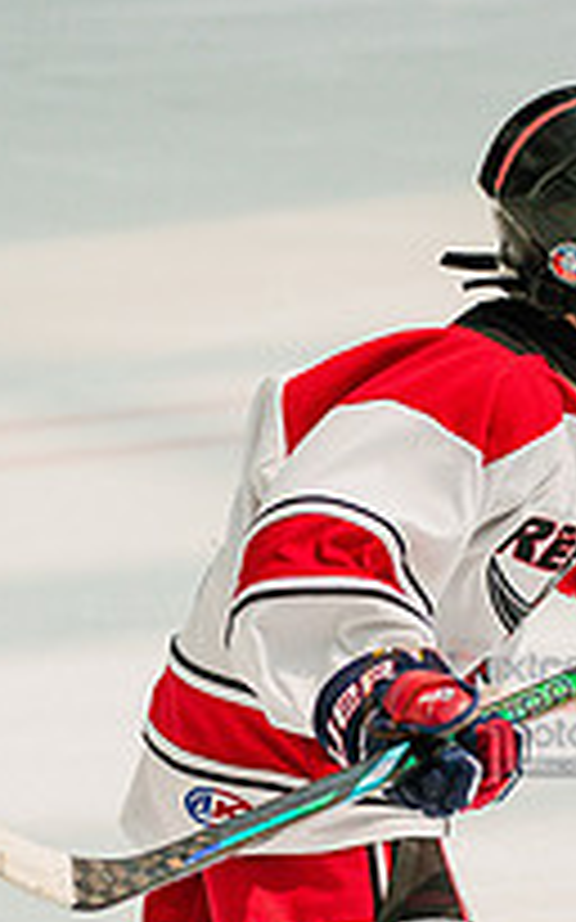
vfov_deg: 4.9
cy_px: 708
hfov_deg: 3.1
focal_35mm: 426
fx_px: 10707
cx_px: 558
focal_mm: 148
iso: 1600
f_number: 4
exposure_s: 1/2500
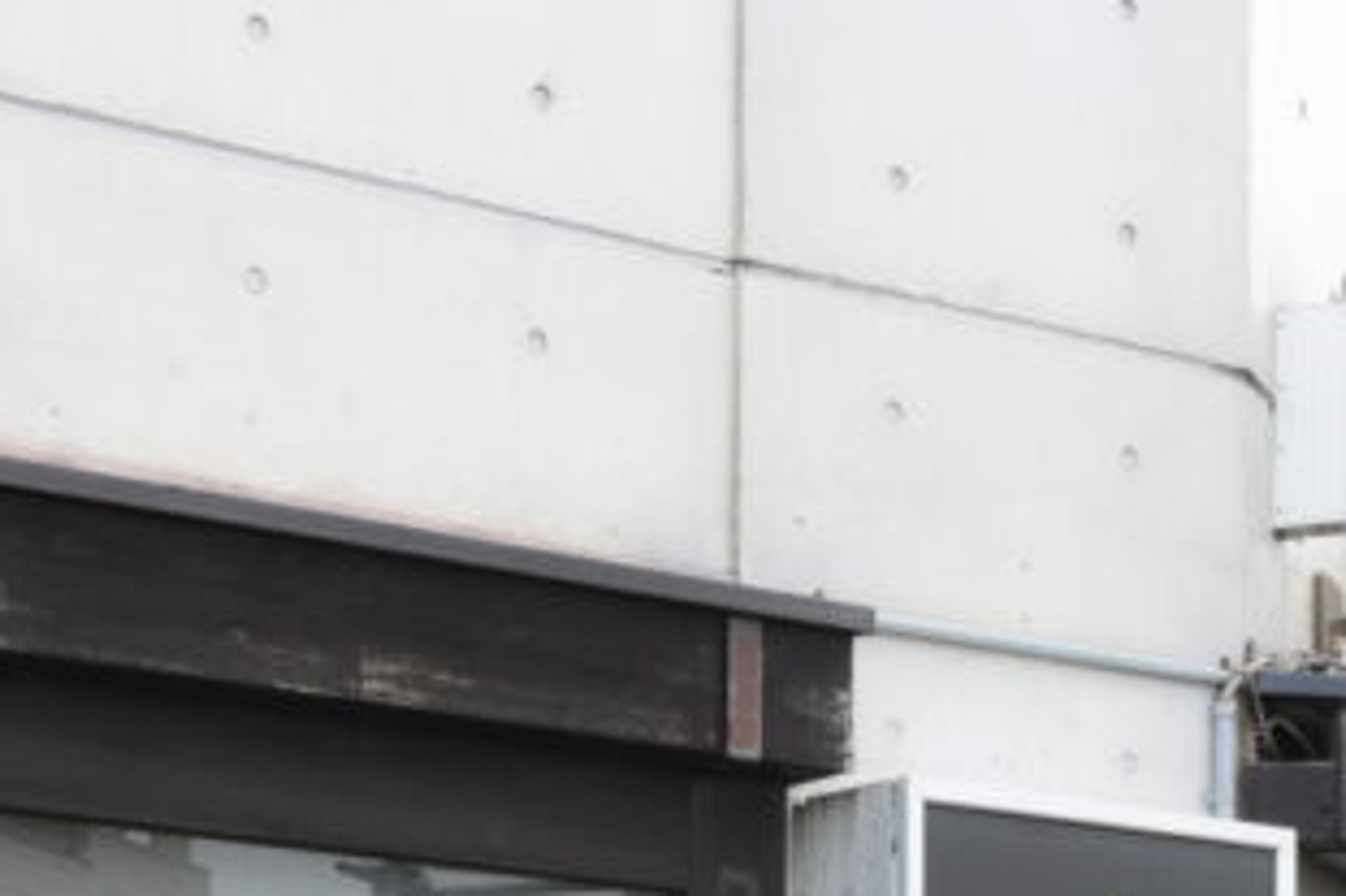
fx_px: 4257
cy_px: 1511
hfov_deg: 17.9
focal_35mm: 114
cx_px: 342
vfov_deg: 11.3
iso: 200
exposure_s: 1/125
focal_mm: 29.5
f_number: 7.1
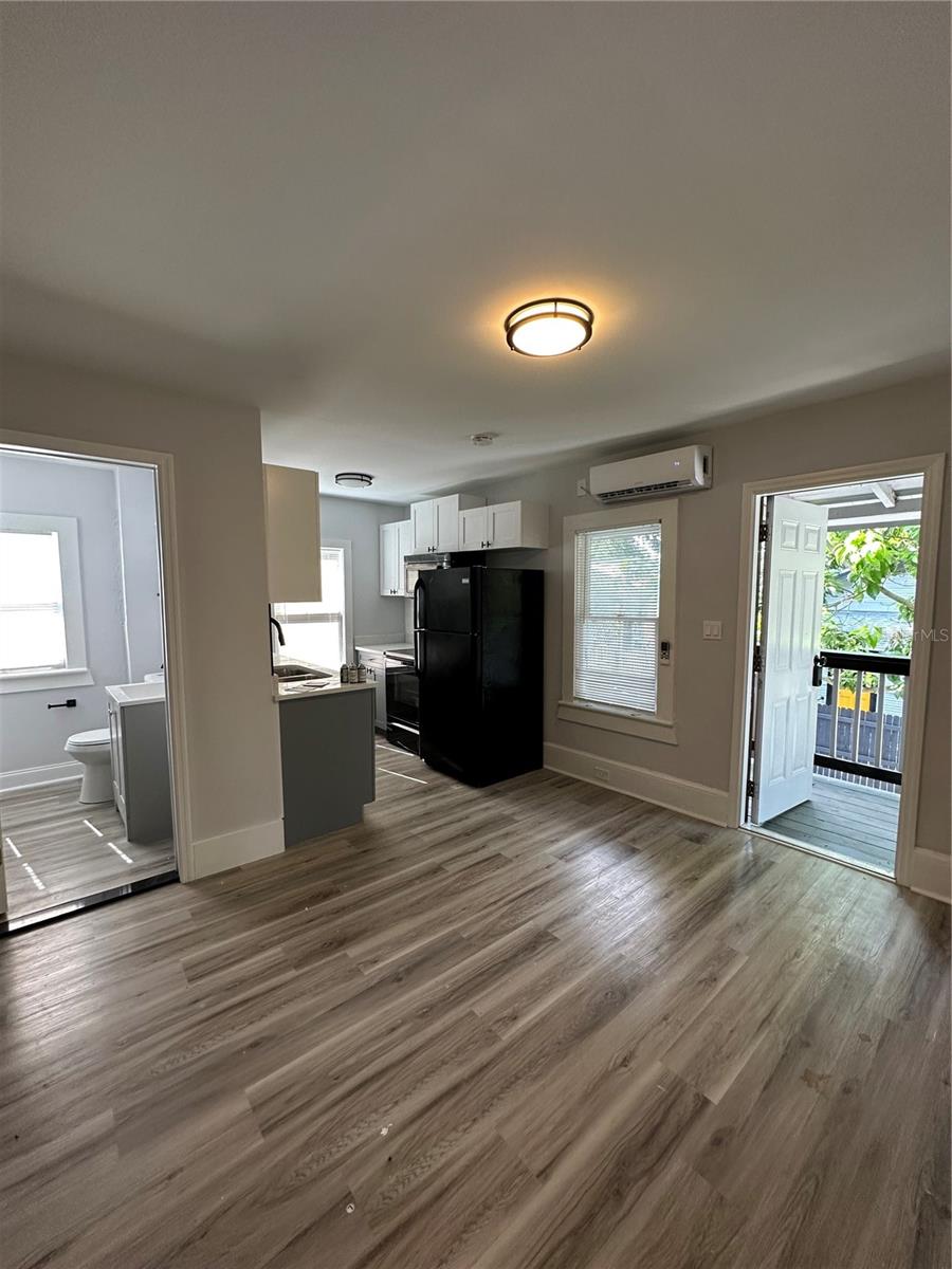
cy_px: 634
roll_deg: -0.8
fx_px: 513
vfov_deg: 102.1
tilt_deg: -4.6
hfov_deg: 85.7
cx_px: 476
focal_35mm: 14
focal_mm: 2.22
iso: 200
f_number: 2.2
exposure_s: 1/120
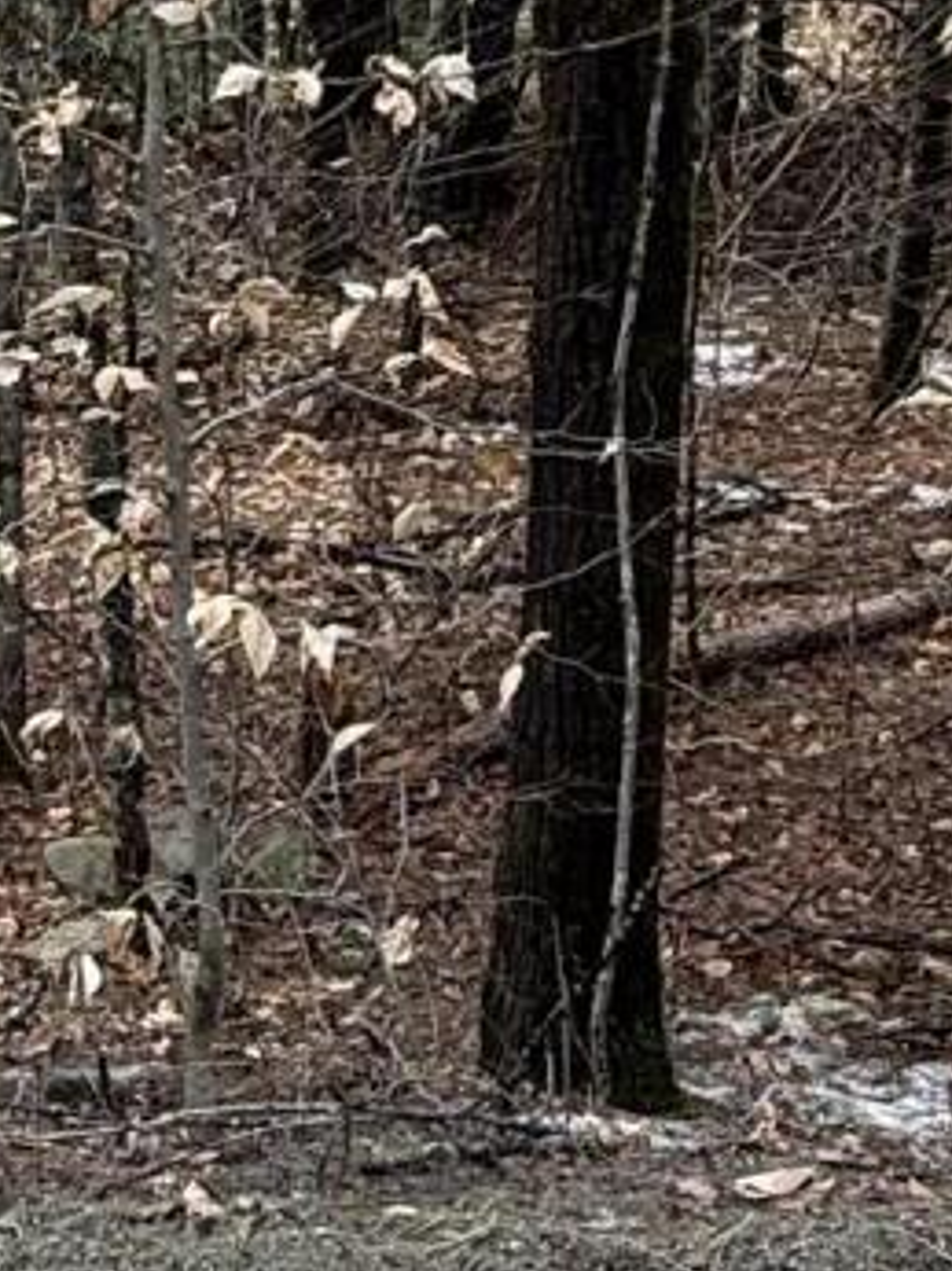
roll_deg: +2.3
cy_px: 367
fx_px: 2974
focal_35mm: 81
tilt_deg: -13.2
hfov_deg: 17.3
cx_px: -195
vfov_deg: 24.0
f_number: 2.2
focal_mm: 2.22
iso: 64
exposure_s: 1/243
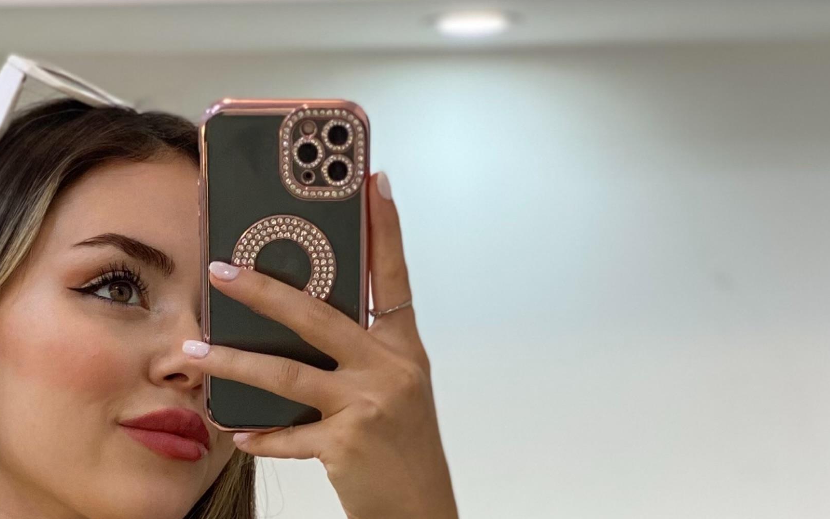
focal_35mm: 137
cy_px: 916
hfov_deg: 15.1
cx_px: 145
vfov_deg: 9.2
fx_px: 3099
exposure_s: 1/100
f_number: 2
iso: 80
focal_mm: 6
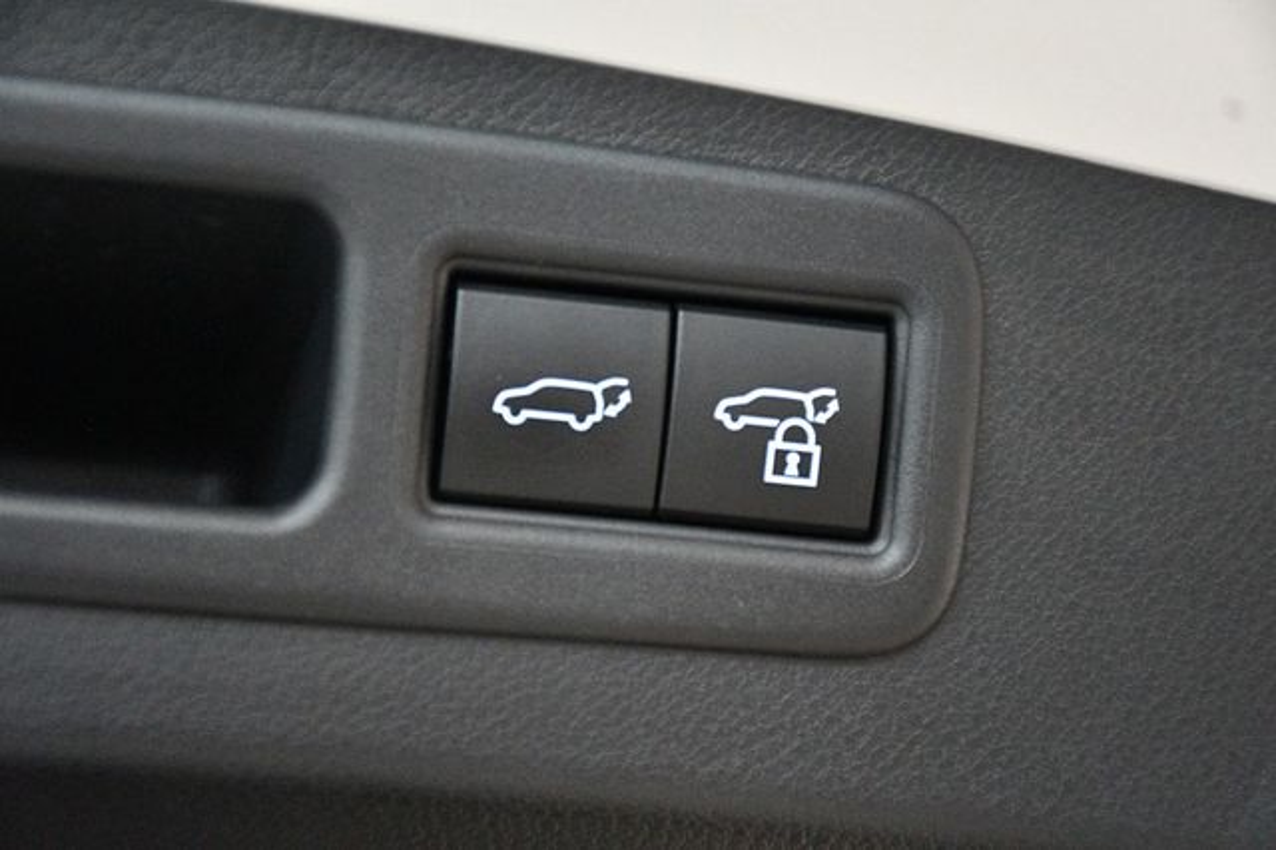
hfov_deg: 18.3
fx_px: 3968
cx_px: 638
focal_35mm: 112
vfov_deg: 12.2
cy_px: 425
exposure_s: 1/60
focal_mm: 75
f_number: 5
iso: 8000
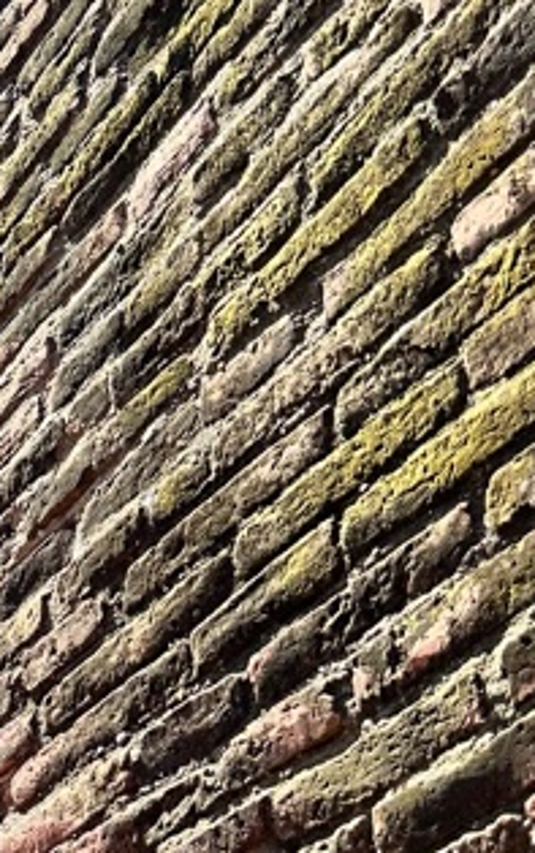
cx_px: -477
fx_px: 2071
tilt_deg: +30.8
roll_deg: -1.8
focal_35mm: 89
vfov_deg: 23.1
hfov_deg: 13.1
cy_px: 611
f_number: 1.78
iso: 80
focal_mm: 6.86
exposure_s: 1/4348
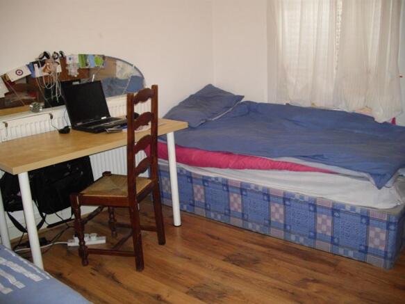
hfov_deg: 49.0
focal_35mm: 38
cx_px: 202
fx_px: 445
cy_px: 152
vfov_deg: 37.7
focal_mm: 7.9
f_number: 2.8
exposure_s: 1/40
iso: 400
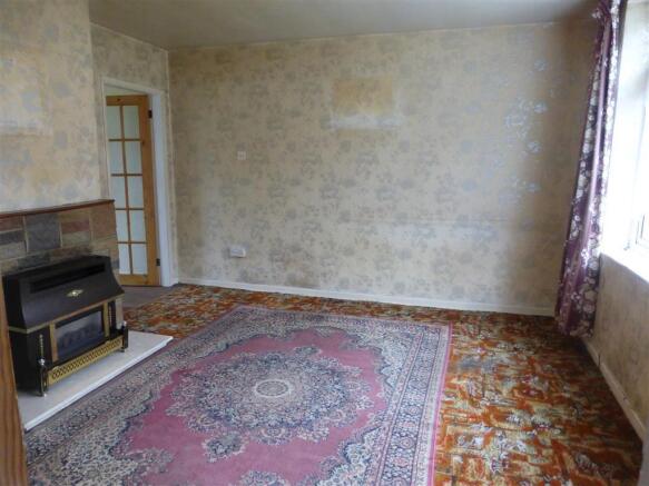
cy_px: 243
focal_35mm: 24
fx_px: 450
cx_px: 324
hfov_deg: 71.6
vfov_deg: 56.8
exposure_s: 1/40
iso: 400
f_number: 3.3
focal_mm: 4.3
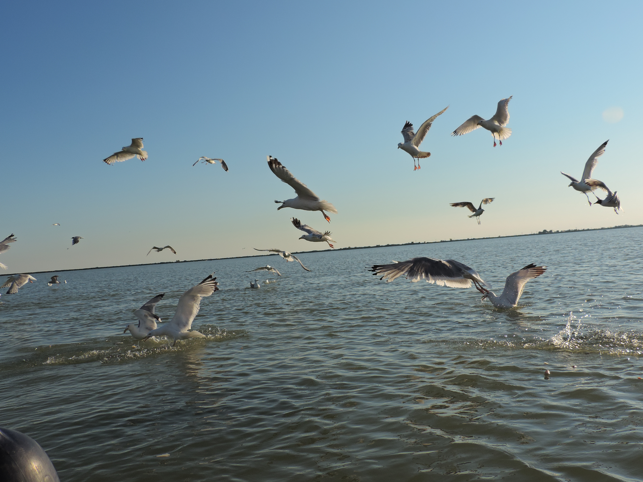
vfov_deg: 42.9
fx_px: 613
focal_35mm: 33
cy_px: 241
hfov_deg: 55.4
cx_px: 322
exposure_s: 1/1250
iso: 80
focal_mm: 5.8
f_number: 3.6
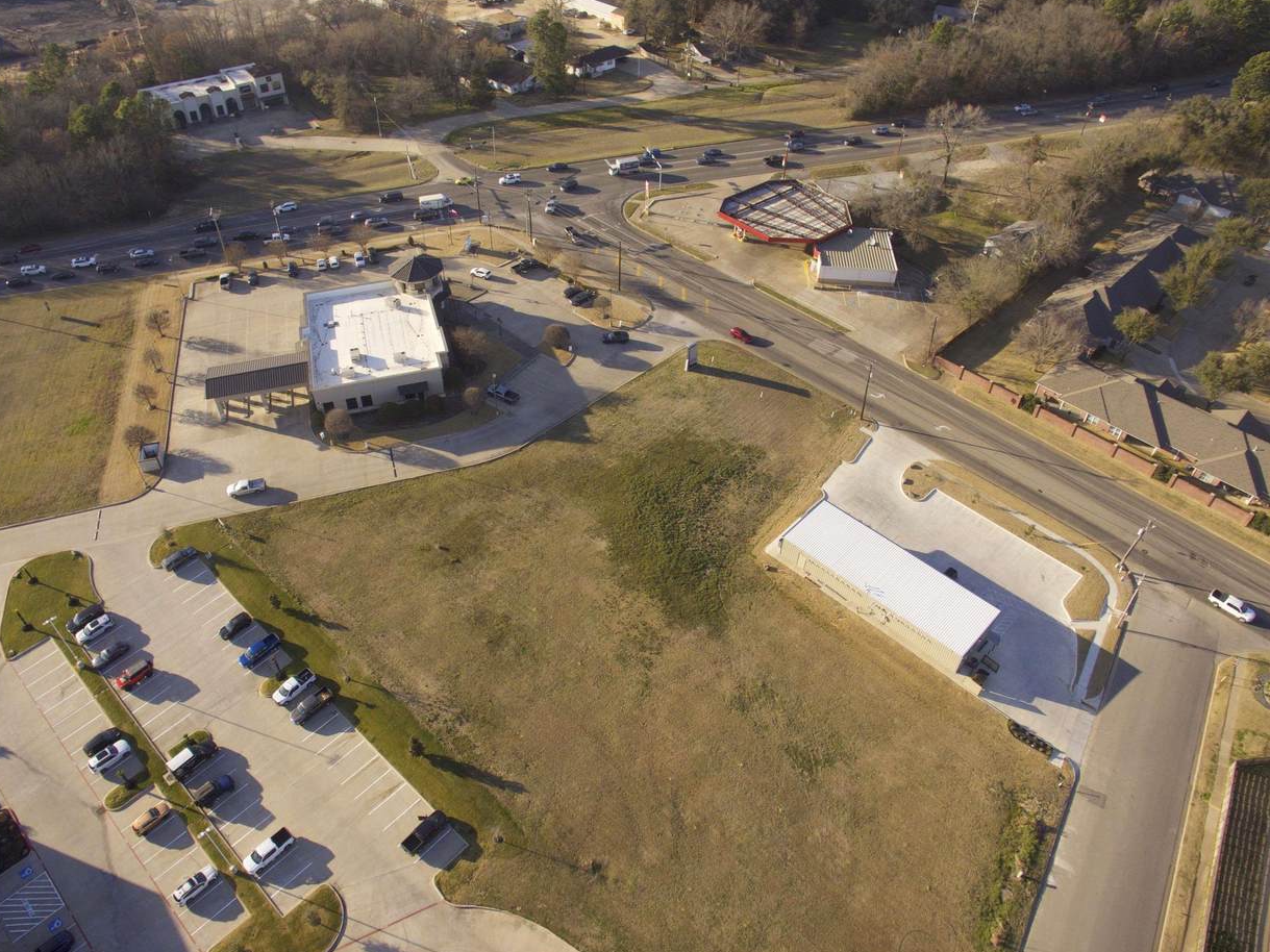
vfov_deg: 63.4
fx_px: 770
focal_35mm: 21
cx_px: 604
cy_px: 492
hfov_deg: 78.9
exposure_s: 1/575
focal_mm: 3.61
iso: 100
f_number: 2.8
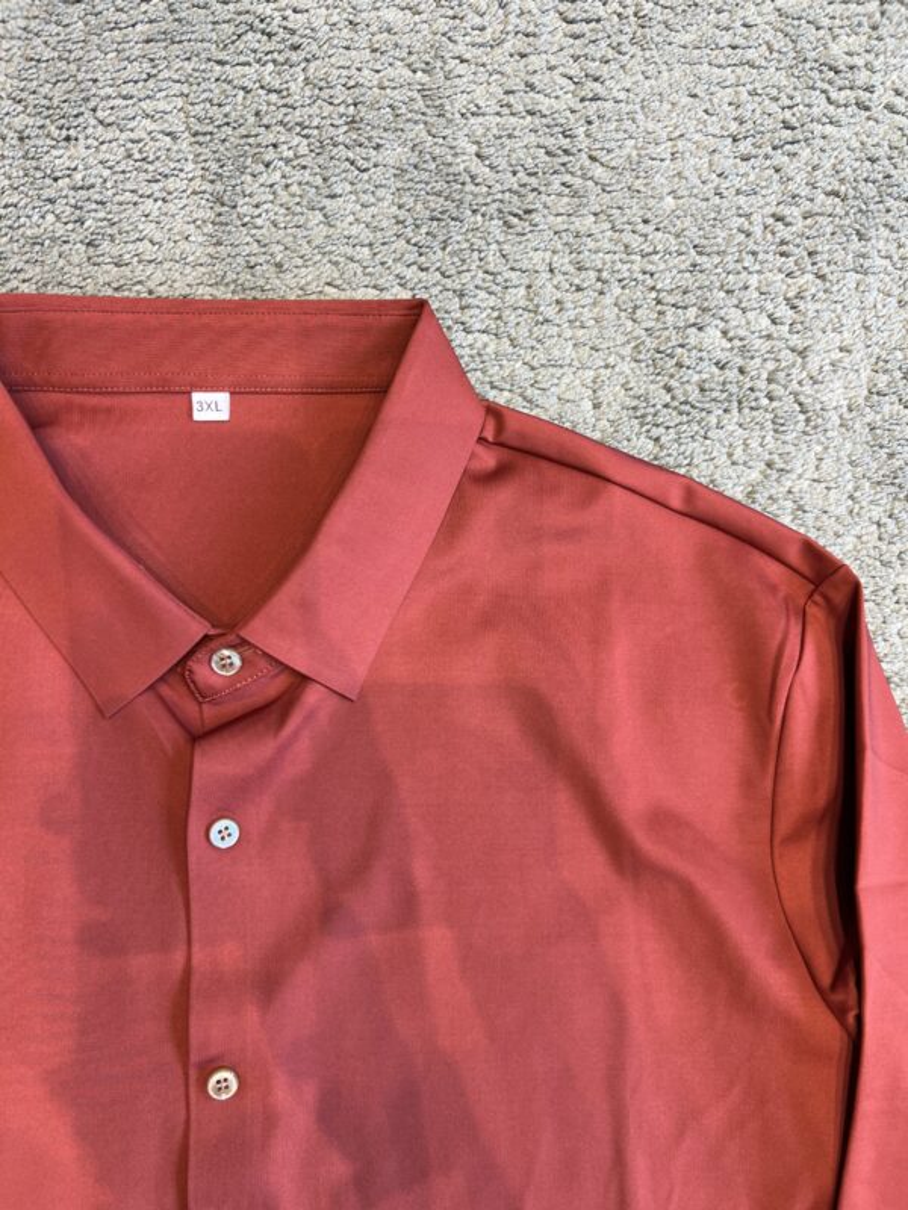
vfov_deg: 67.3
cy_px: 605
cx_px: 454
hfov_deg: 53.1
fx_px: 909
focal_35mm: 26
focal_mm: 5.7
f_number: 1.5
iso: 40
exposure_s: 1/100
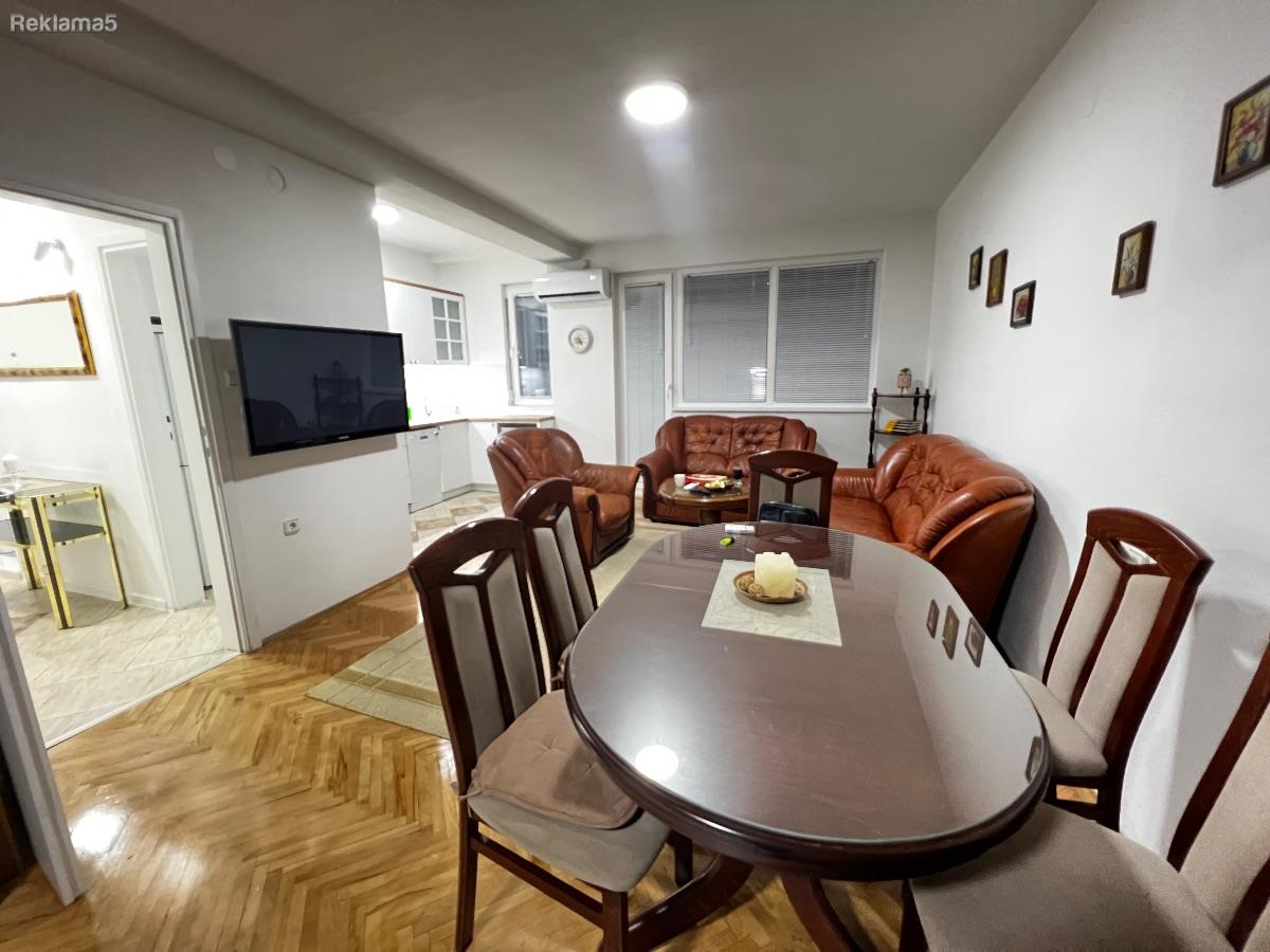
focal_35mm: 13
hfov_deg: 106.2
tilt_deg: -11.7
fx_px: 477
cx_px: 635
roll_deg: +0.8
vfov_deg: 89.9
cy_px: 476
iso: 800
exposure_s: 1/34
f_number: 1.8
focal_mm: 1.57
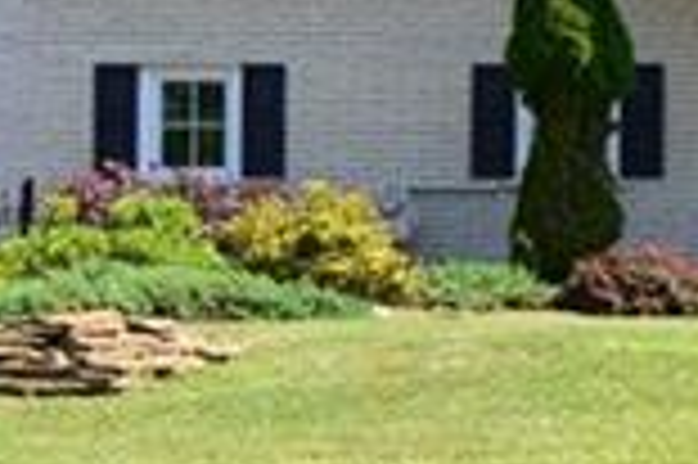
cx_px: 1139
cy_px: 444
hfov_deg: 9.4
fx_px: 4106
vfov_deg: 6.4
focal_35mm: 212
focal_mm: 32
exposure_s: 1/200
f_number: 7.1
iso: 200
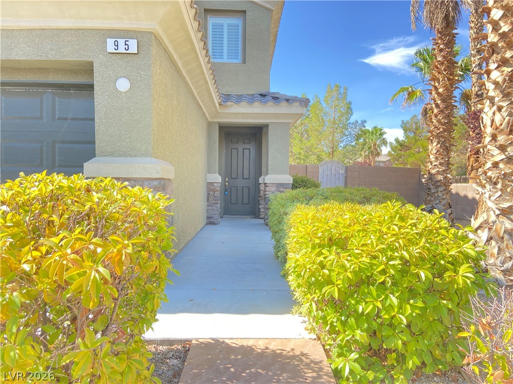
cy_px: 192
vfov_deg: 53.1
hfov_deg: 67.3
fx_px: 385
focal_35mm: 26
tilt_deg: -3.7
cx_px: 256
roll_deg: -1.8
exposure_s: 1/323
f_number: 1.8
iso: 32
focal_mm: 4.25
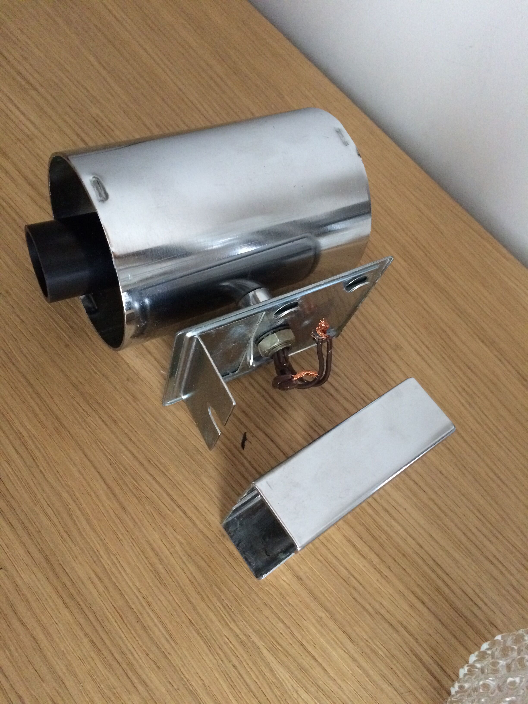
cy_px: 352
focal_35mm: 29
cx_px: 264
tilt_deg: -59.7
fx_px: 590
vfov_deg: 61.7
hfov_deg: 48.2
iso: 320
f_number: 2.2
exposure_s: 1/17
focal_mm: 4.15
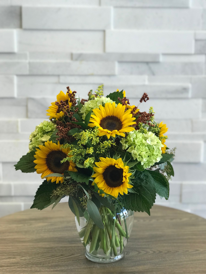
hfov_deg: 25.7
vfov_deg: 33.8
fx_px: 452
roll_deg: +0.1
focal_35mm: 57
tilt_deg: -10.0
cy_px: 137
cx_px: 103
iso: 40
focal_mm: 6.6
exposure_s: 1/60
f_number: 2.8
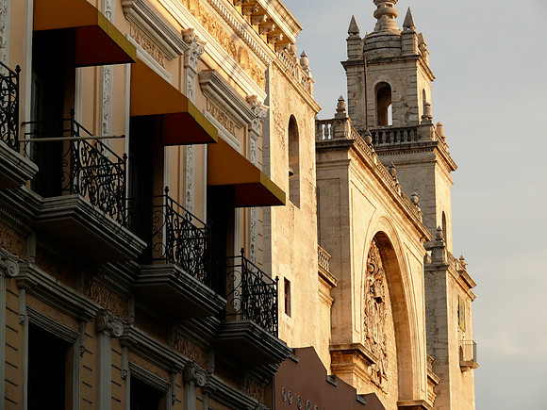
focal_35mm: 150
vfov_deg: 9.9
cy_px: 205
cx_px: 274
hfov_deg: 13.2
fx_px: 2370
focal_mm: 31.6
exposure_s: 1/250
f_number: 5.6
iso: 100
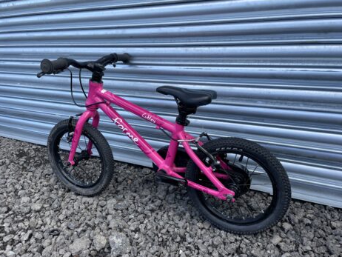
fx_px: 267
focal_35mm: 27
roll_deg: +4.8
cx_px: 175
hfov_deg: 65.3
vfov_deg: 51.4
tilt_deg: -19.9
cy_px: 127
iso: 32
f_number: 1.6
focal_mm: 4.2
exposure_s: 1/590
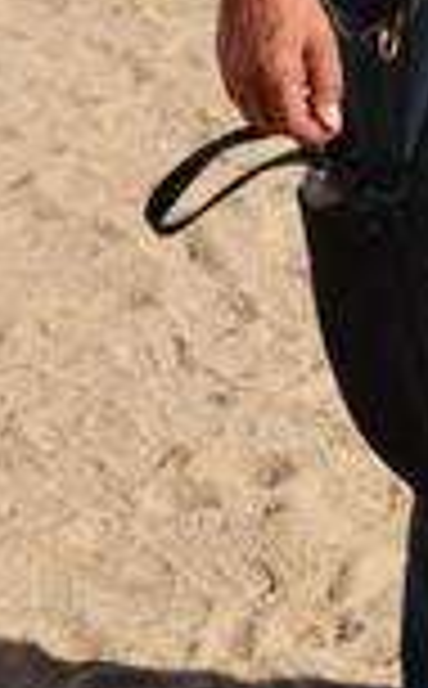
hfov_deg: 7.5
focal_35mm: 168
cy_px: 18
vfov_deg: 12.4
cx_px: 777
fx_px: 3150
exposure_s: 1/320
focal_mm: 28
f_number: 9
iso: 250
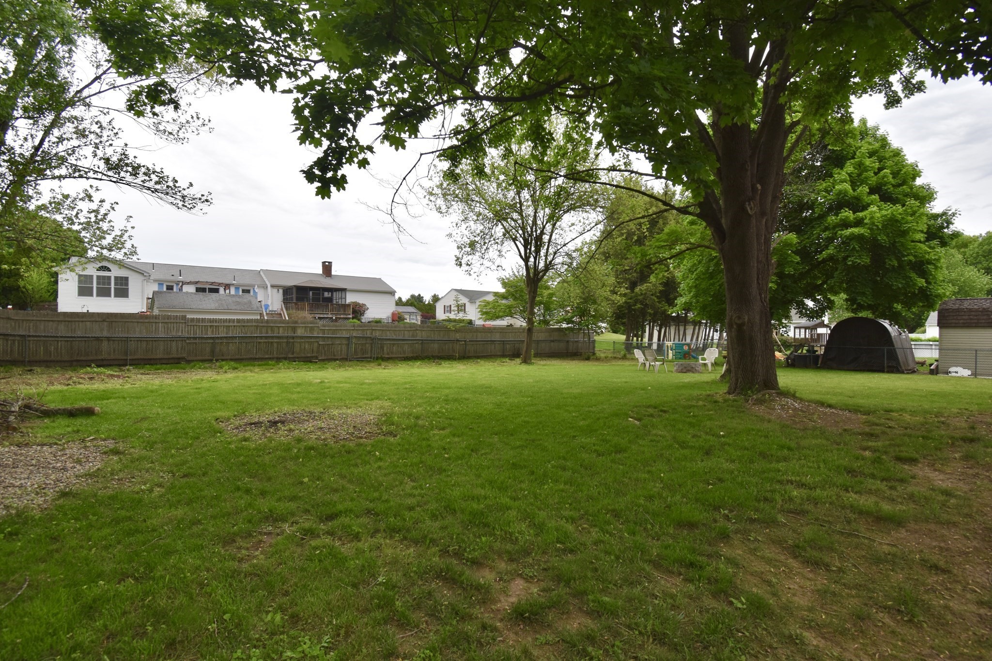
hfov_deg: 95.0
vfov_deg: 72.0
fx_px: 455
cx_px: 496
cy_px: 330
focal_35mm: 16
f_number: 8
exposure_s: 1/250
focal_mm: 11
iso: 220
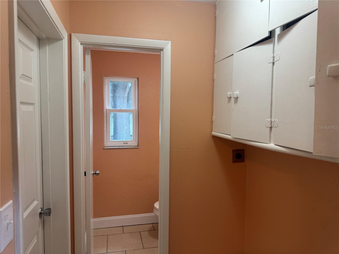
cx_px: 170
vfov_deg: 56.8
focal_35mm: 24
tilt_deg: -3.5
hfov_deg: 71.6
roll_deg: -1.3
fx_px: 235
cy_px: 127
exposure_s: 1/120
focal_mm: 6.76
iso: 160
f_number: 1.78
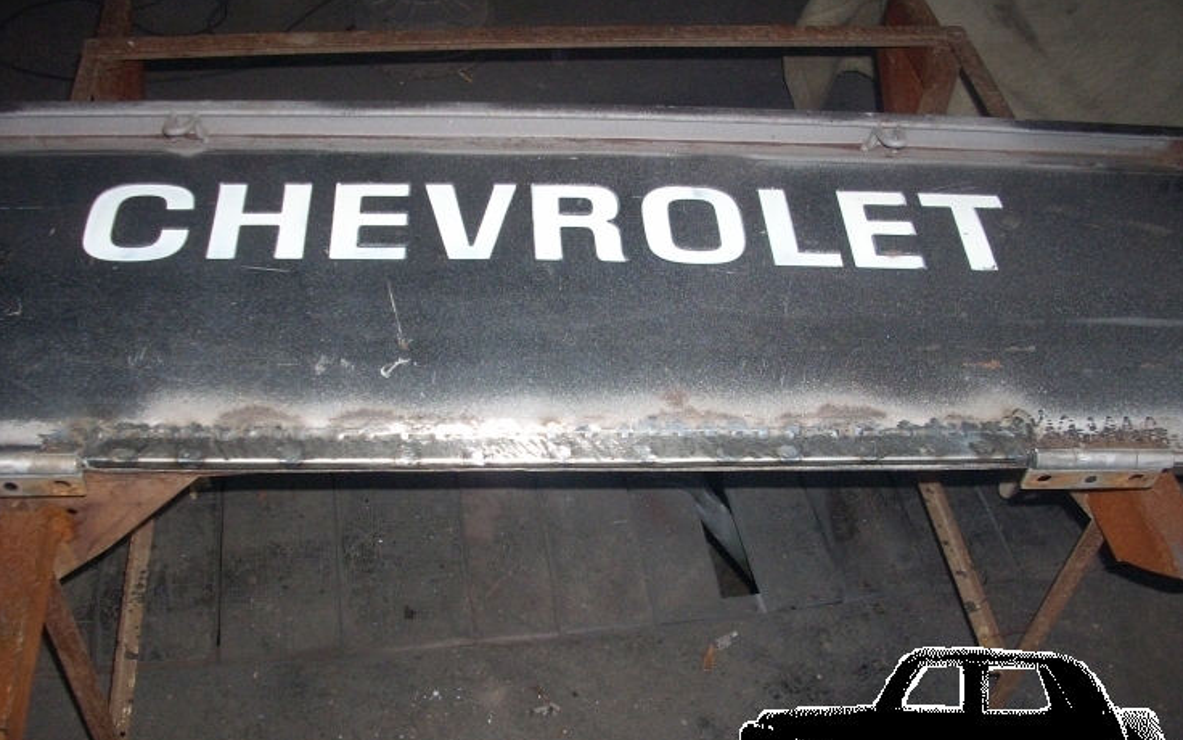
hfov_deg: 49.3
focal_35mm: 40
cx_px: 587
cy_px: 393
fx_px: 1290
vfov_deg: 32.0
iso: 200
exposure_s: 1/60
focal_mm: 6.2
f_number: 2.8
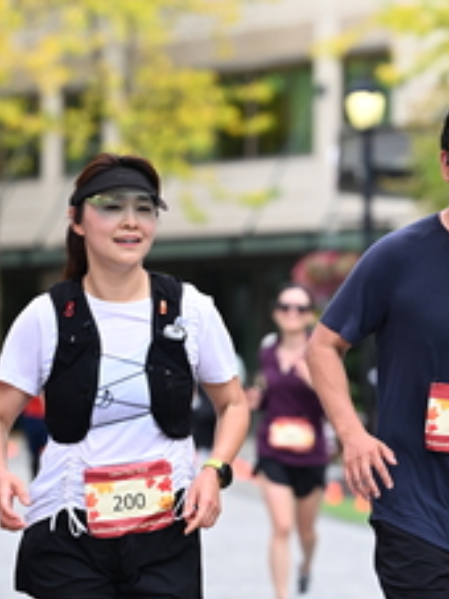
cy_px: 269
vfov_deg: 7.4
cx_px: 345
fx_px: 4639
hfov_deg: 5.5
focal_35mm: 268
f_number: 2.8
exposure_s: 1/2000
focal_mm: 115
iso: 640
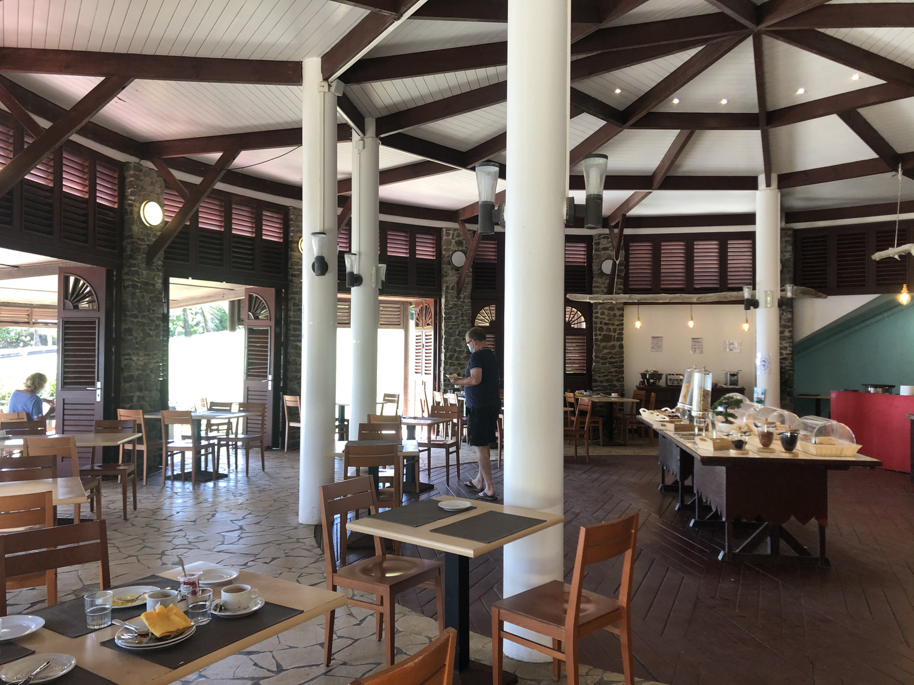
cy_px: 342
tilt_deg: +0.7
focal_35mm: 28
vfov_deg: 49.7
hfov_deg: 63.4
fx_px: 739
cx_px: 457
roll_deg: +0.3
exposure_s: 1/40
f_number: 1.8
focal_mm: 4
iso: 25
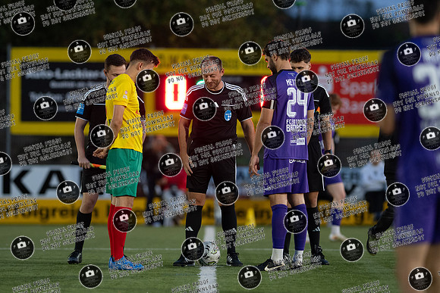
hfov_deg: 6.0
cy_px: 127
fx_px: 4188
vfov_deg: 4.0
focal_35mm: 343
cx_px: 206
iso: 3200
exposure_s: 1/640
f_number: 3.5
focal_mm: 300
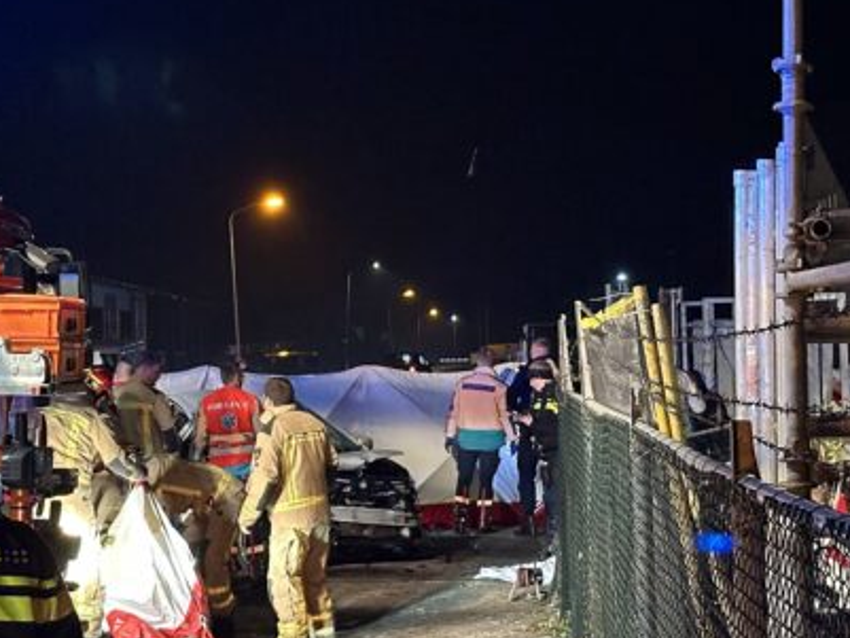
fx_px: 2260
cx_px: 121
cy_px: 309
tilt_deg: +1.2
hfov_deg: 20.9
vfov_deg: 16.1
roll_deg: +1.5
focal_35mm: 92
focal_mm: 6.86
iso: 640
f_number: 1.78
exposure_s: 1/30
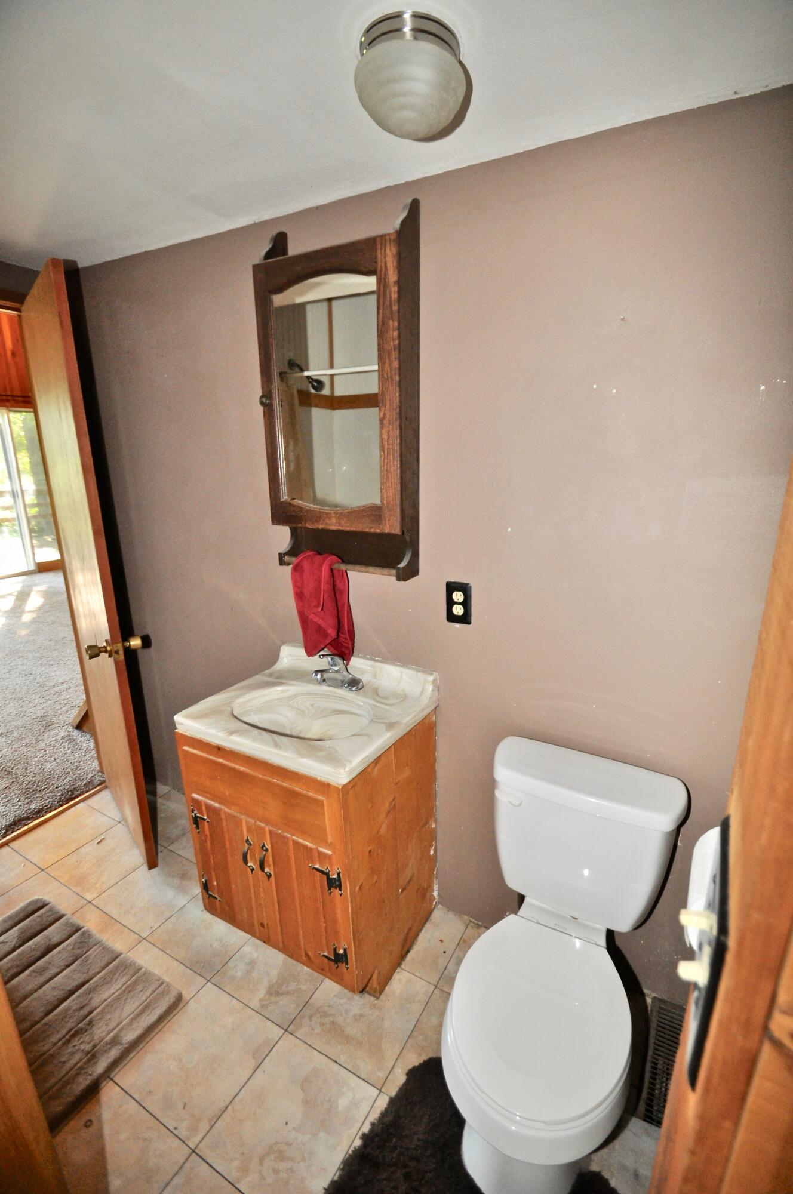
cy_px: 597
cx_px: 396
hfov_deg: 77.2
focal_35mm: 15
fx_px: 497
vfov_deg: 100.5
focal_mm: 10
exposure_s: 1/60
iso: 800
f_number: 4
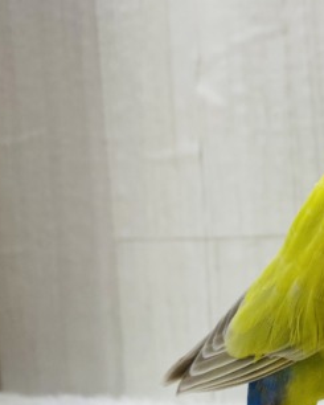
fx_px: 611
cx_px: 382
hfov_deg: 26.6
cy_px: 201
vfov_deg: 36.6
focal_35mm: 51
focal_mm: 4.25
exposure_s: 1/100
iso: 80
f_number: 1.8
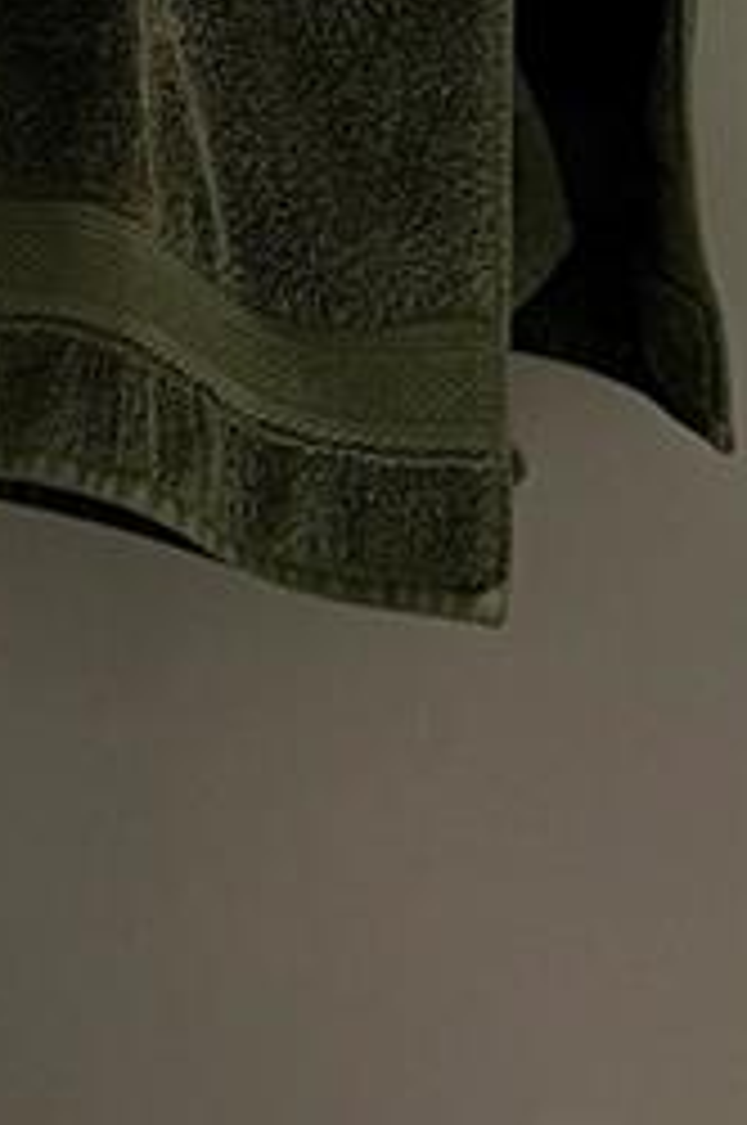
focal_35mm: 130
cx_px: -198
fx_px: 4057
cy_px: -738
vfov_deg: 14.4
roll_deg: +6.7
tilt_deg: -11.0
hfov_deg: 10.3
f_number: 1.5
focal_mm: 5.7
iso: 80
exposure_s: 1/60
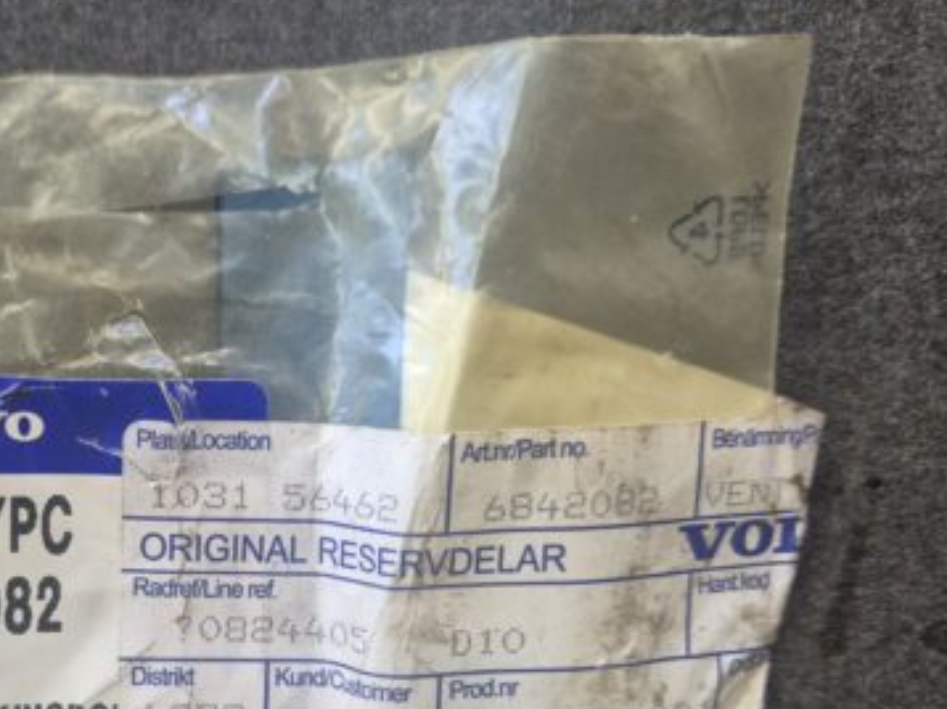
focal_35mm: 45
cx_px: 180
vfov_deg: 31.6
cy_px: 528
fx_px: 1230
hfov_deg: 40.3
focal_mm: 5.4
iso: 500
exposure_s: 1/100
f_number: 1.8
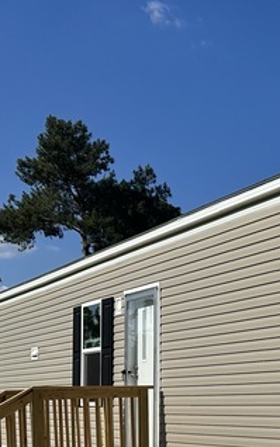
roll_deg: -0.9
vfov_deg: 30.8
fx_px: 781
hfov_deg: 17.7
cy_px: 388
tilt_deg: +0.3
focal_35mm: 64
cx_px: 447
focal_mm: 6.86
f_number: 1.78
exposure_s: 1/18519
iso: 80
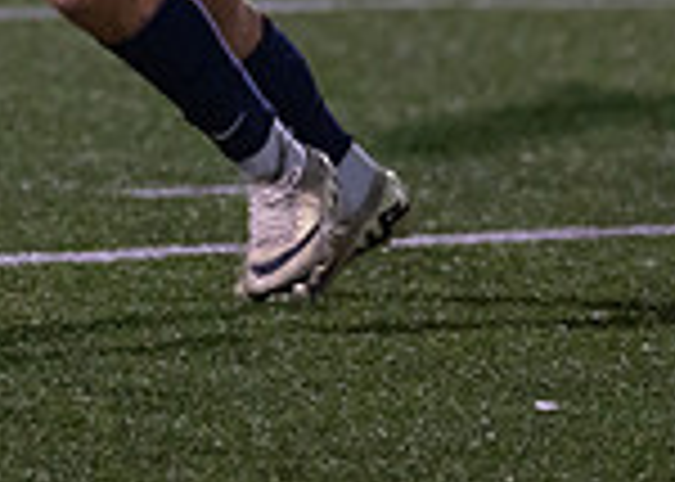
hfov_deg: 2.0
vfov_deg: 1.4
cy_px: -481
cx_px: -263
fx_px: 19775
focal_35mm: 1032
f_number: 2.8
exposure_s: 1/1000
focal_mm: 200
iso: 2500
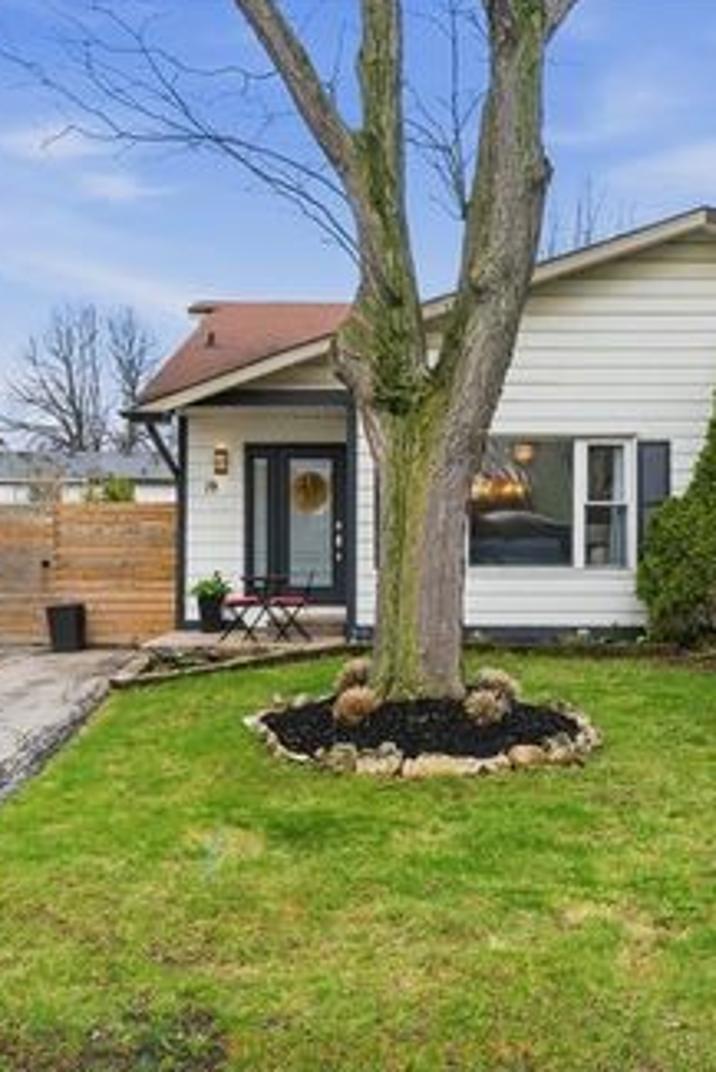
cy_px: 536
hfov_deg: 33.4
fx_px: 1192
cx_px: 353
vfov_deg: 48.4
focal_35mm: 40
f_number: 9
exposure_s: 1/80
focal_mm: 26
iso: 400
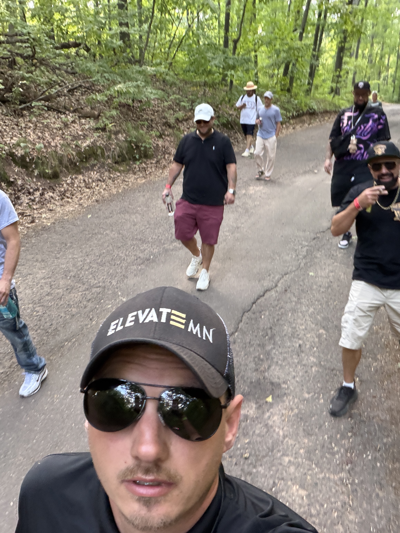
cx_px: 200
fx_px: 462
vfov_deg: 60.0
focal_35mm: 30
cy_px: 266
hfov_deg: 46.8
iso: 160
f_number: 1.9
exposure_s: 1/60
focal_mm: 2.71
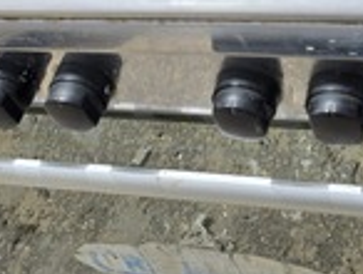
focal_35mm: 72
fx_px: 756
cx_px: 232
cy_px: -34
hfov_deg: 26.9
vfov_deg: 19.6
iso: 80
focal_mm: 6.3
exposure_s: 1/7061
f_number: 1.7
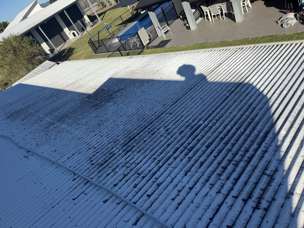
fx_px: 211
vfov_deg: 56.8
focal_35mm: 24
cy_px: 114
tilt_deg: -30.6
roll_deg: +33.3
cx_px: 152
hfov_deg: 71.6
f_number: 1.78
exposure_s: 1/4950
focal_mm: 6.76
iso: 80
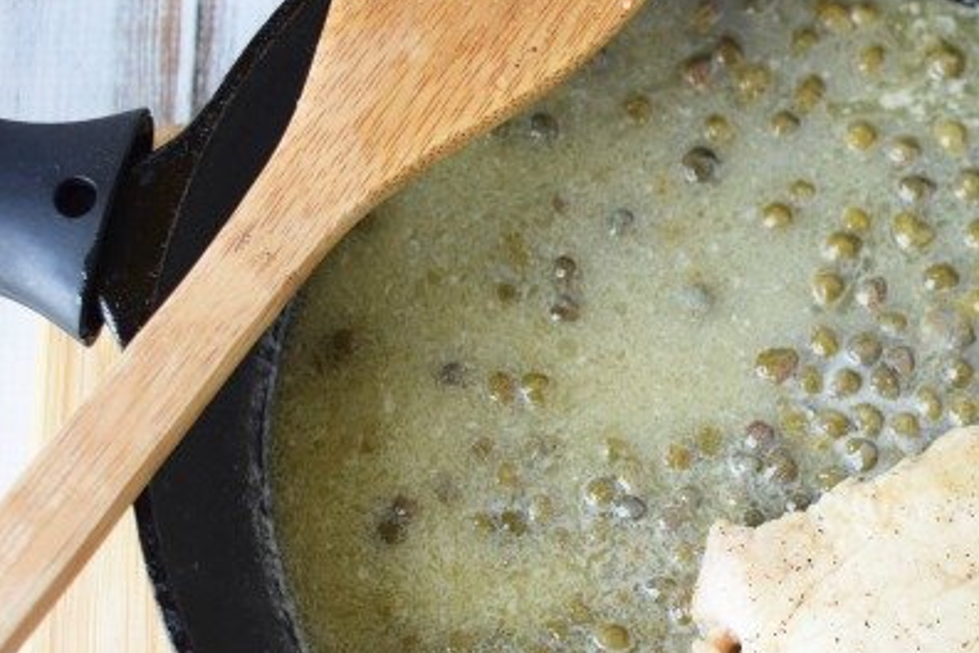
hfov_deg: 21.5
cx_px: 860
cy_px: 506
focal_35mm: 93
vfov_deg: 14.7
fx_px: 2526
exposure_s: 1/60
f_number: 4
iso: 400
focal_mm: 35
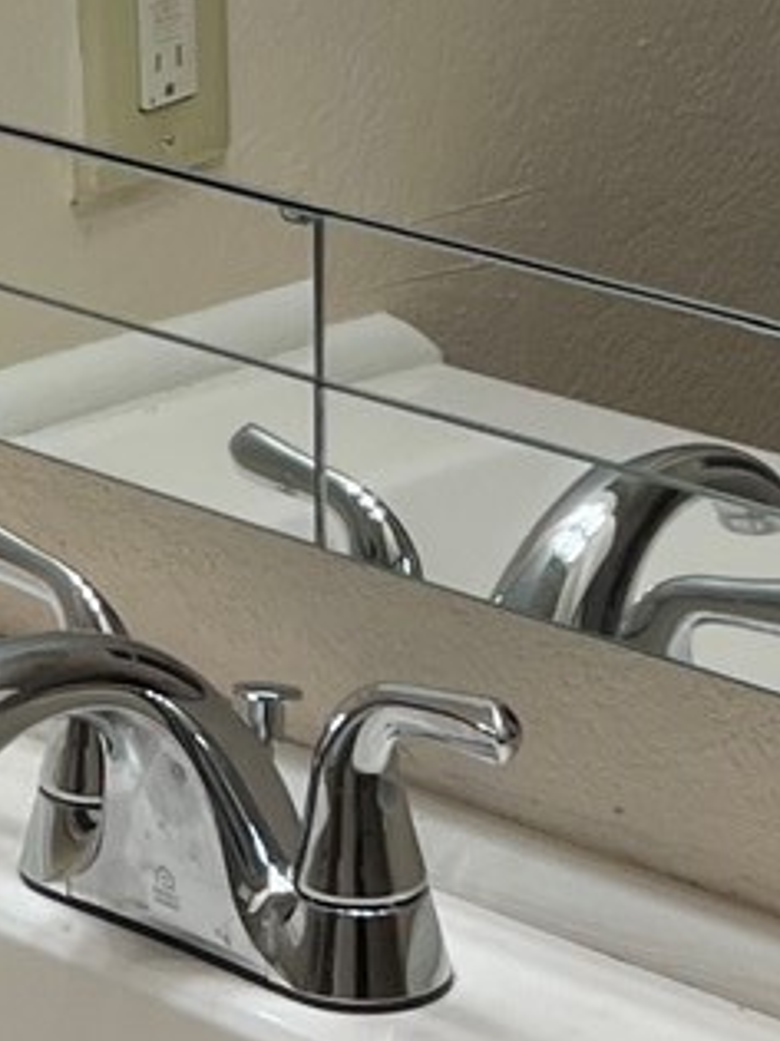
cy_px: -324
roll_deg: +1.1
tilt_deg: -6.8
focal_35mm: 169
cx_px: -116
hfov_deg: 8.7
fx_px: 5081
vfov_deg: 11.4
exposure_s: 1/136
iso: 32
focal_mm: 5.7
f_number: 1.5
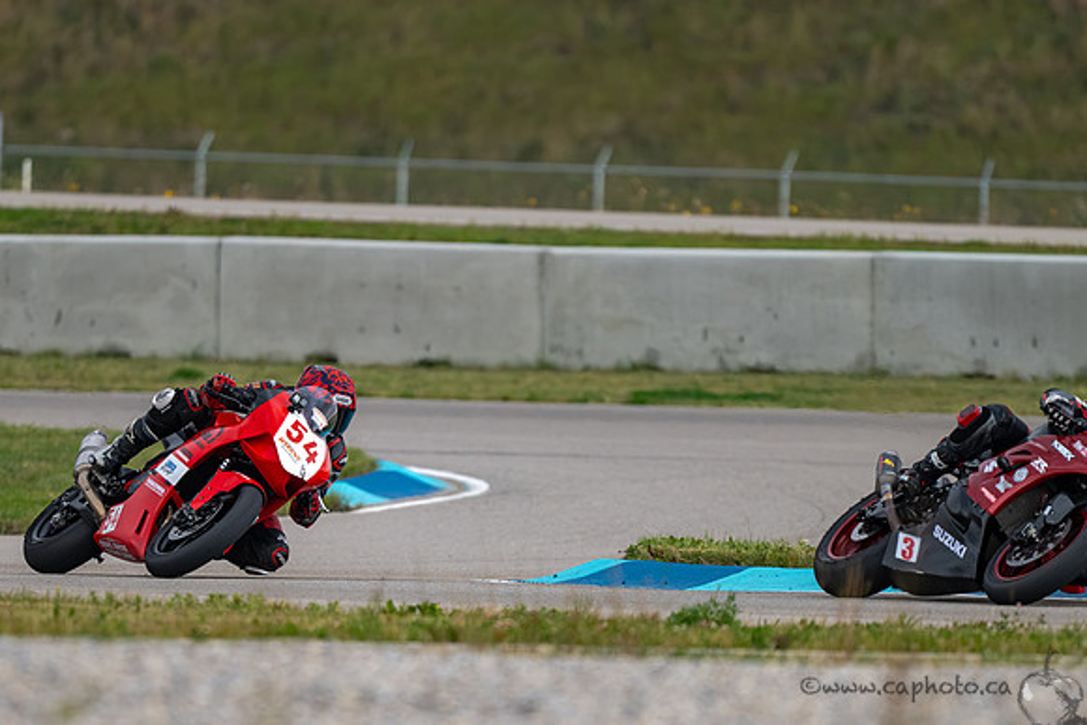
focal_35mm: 793
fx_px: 23953
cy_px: 479
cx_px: 369
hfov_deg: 2.6
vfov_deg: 1.7
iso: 800
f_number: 6.3
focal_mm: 600
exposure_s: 1/1250
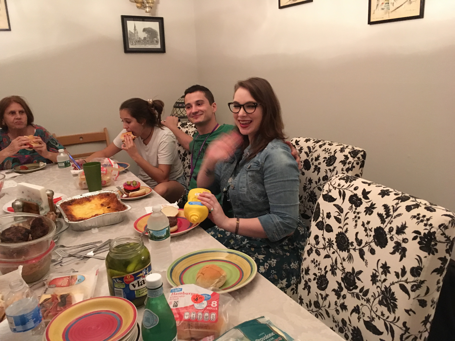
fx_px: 381
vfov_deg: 48.2
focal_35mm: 29
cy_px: 170
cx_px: 228
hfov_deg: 61.7
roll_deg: +3.0
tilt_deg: -16.8
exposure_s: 1/15
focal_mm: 4.15
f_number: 2.2
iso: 250
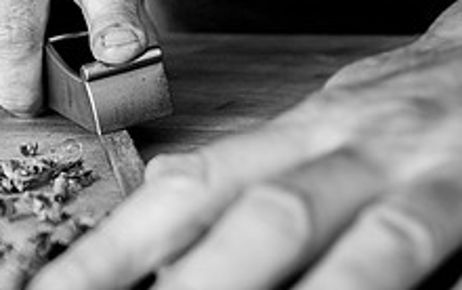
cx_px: 248
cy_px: 157
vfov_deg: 13.9
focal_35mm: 94
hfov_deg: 22.1
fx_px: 1185
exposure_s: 1/400
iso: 800
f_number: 3.5
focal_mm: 35
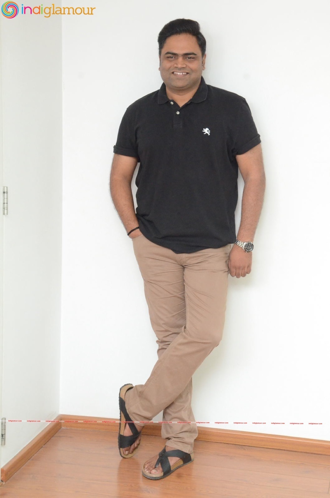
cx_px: 165
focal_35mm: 72
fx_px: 995
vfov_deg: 28.1
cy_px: 249
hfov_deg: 18.8
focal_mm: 48
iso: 5000
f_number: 7.1
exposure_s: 1/125
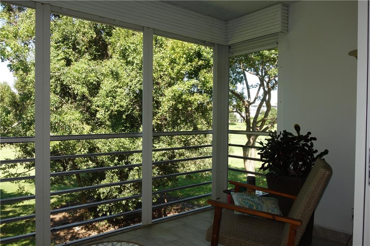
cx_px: 185
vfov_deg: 46.4
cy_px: 123
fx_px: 288
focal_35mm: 28
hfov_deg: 65.5
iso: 125
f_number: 5
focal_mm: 10.4
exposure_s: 1/100
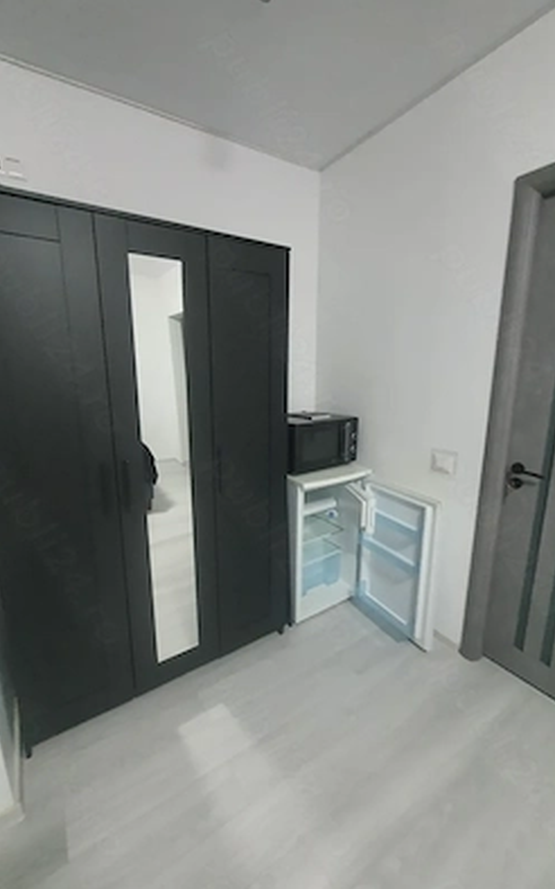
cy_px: 442
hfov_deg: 78.5
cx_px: 264
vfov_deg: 105.3
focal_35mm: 14
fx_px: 339
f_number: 2.2
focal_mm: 1.8
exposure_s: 1/20
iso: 640
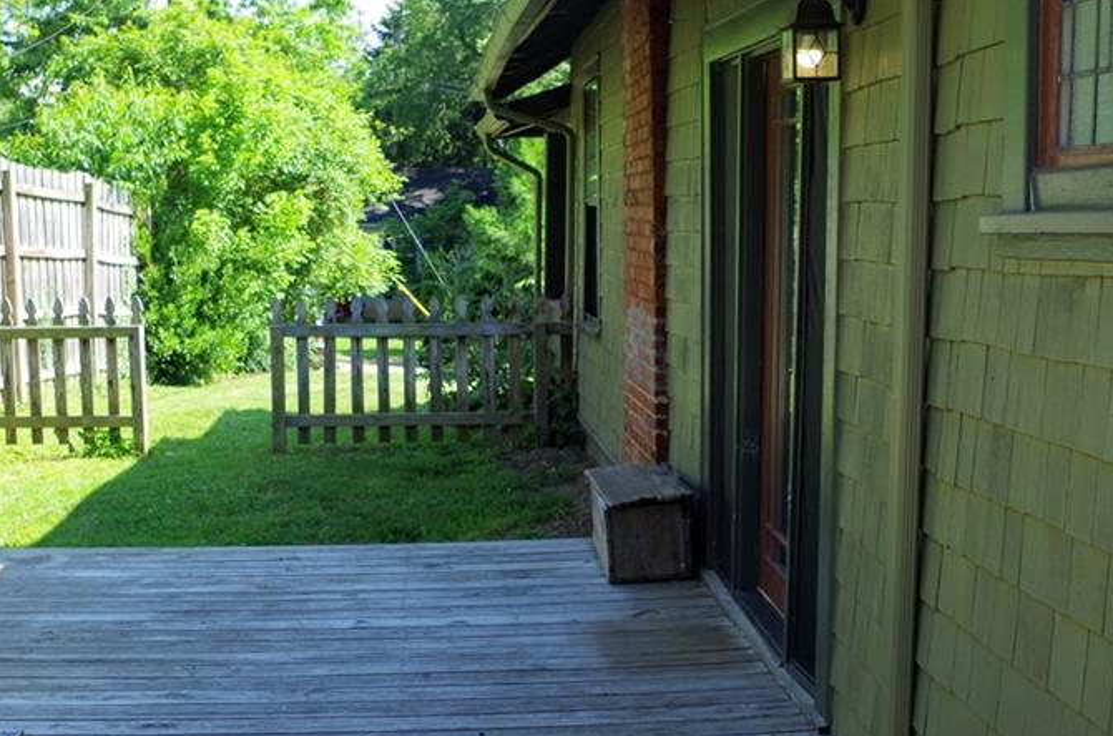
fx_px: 1603
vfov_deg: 25.8
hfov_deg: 38.2
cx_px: 503
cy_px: 373
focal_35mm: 52
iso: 100
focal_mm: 23.13
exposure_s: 1/160
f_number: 4
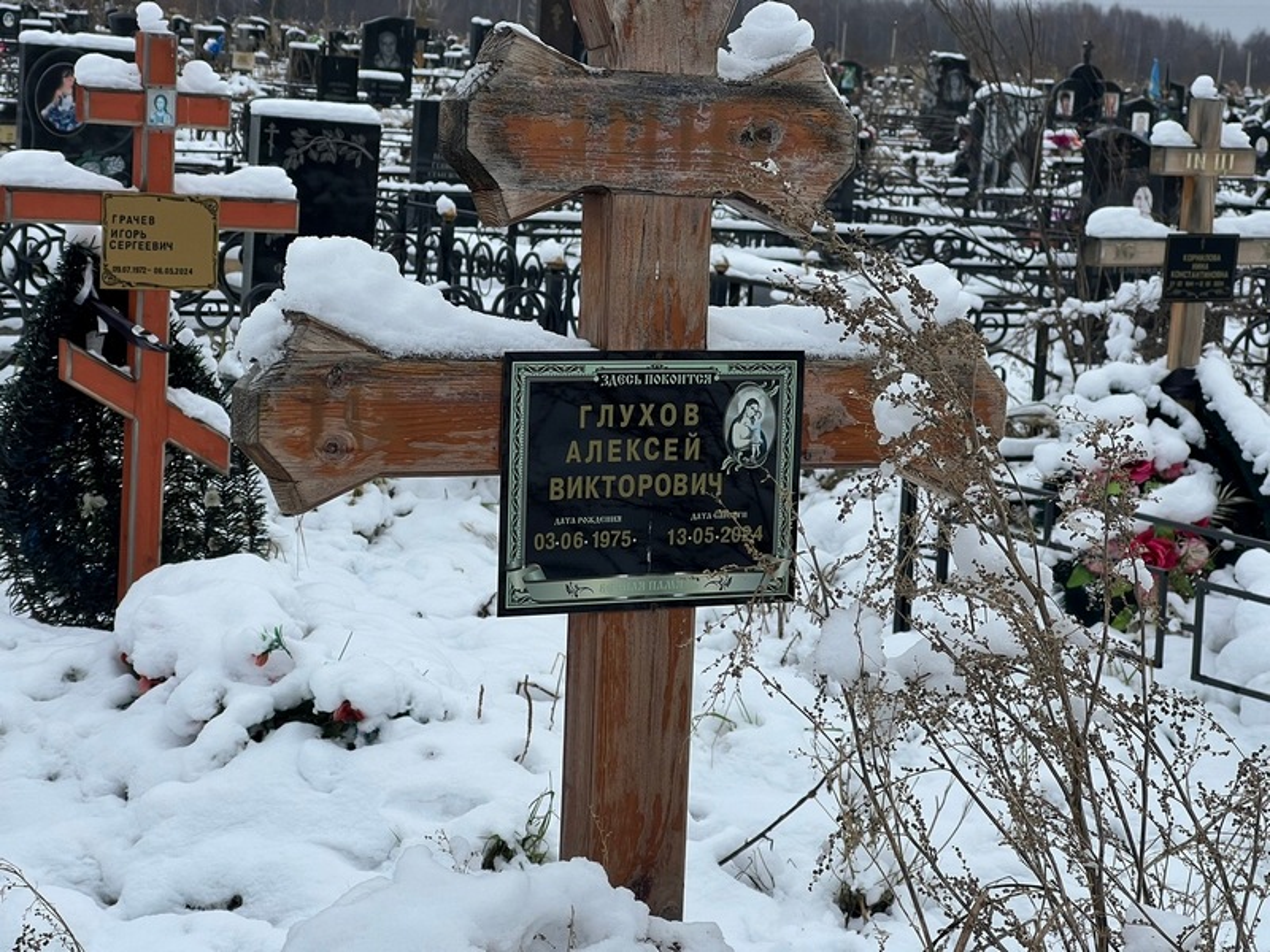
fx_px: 2825
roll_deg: -3.6
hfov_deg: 25.3
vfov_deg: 19.1
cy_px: 476
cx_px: 635
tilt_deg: -7.8
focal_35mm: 77
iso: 32
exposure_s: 1/99
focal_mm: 9
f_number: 2.8
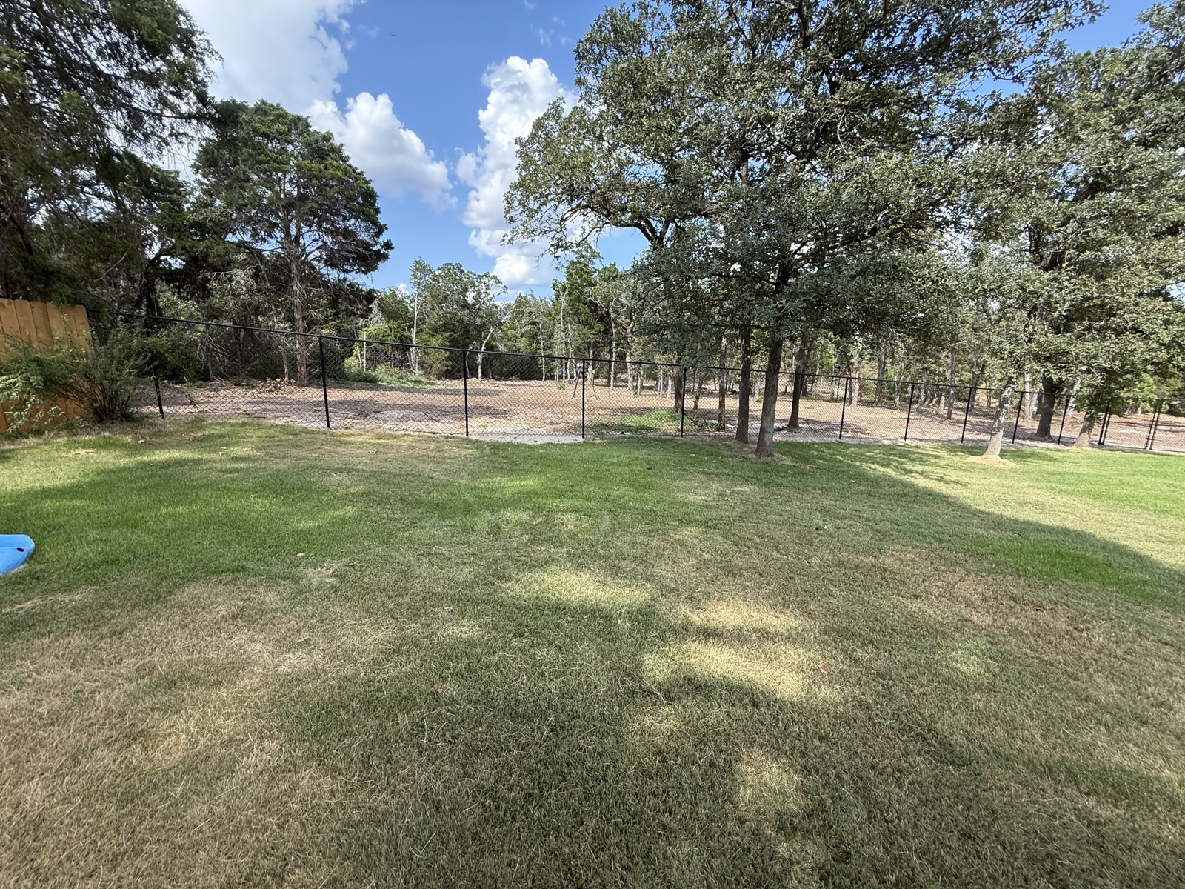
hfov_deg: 102.1
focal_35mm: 14
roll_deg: -1.2
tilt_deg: -11.0
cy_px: 444
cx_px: 592
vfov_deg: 85.7
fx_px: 479
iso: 64
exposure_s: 1/679
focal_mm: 2.22
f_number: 2.2
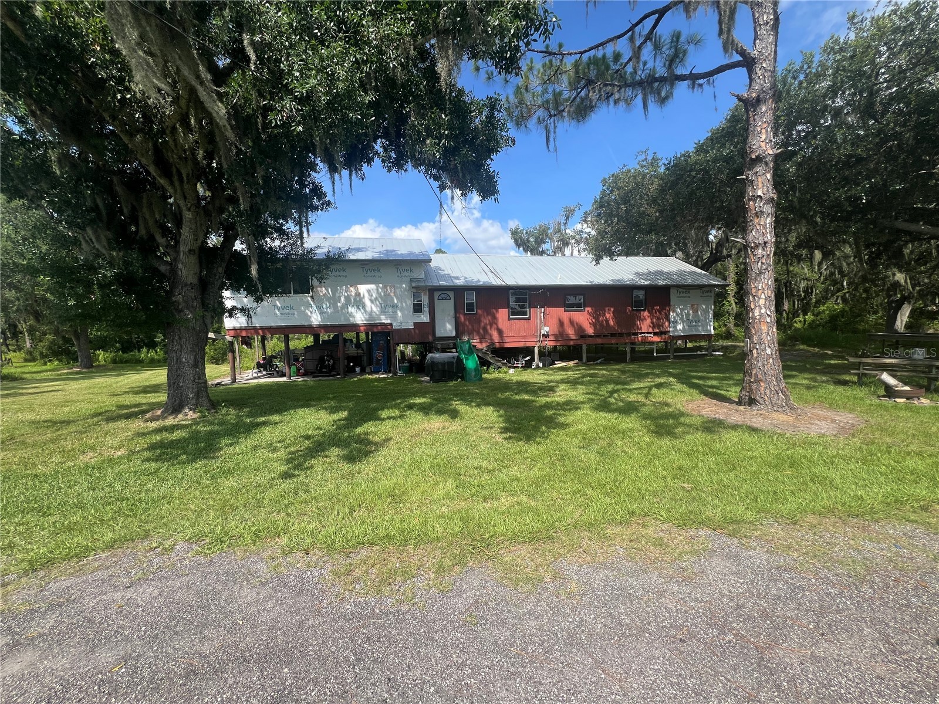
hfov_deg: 106.2
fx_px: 353
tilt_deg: -5.7
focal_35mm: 13
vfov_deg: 89.9
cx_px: 470
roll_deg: +1.5
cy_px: 352
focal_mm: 1.57
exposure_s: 1/1233
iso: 32
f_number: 1.8
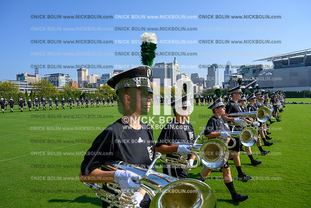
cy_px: 104
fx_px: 207
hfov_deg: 73.7
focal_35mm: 24
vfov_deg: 53.2
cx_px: 156
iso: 80
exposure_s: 1/400
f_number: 7.1
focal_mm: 24
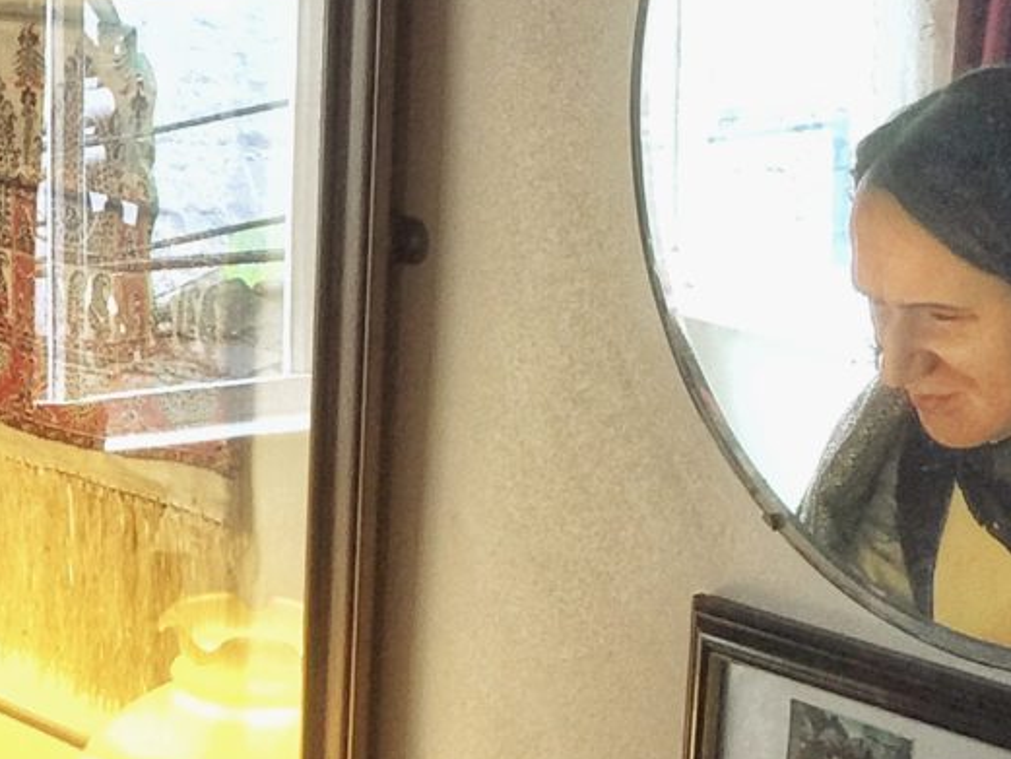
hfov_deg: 16.5
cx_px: -229
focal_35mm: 114
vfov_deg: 12.9
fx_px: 3330
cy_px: 658
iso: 80
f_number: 2.2
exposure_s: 1/33
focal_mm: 4.15
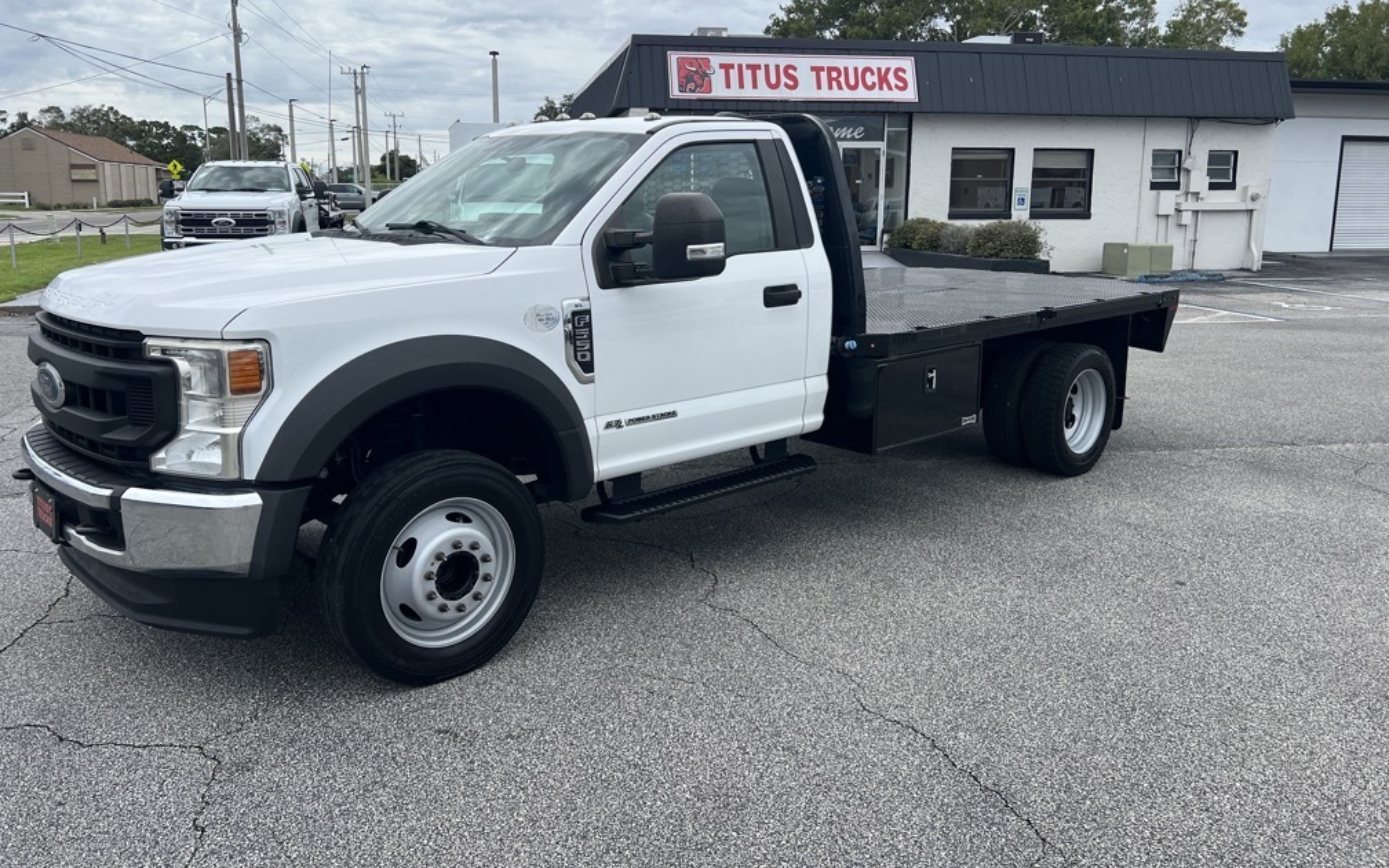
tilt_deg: -8.5
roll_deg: -0.3
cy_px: 386
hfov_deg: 66.5
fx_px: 1060
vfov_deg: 44.5
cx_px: 685
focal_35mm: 28
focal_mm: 5.7
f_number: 1.5
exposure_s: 1/3356
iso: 50
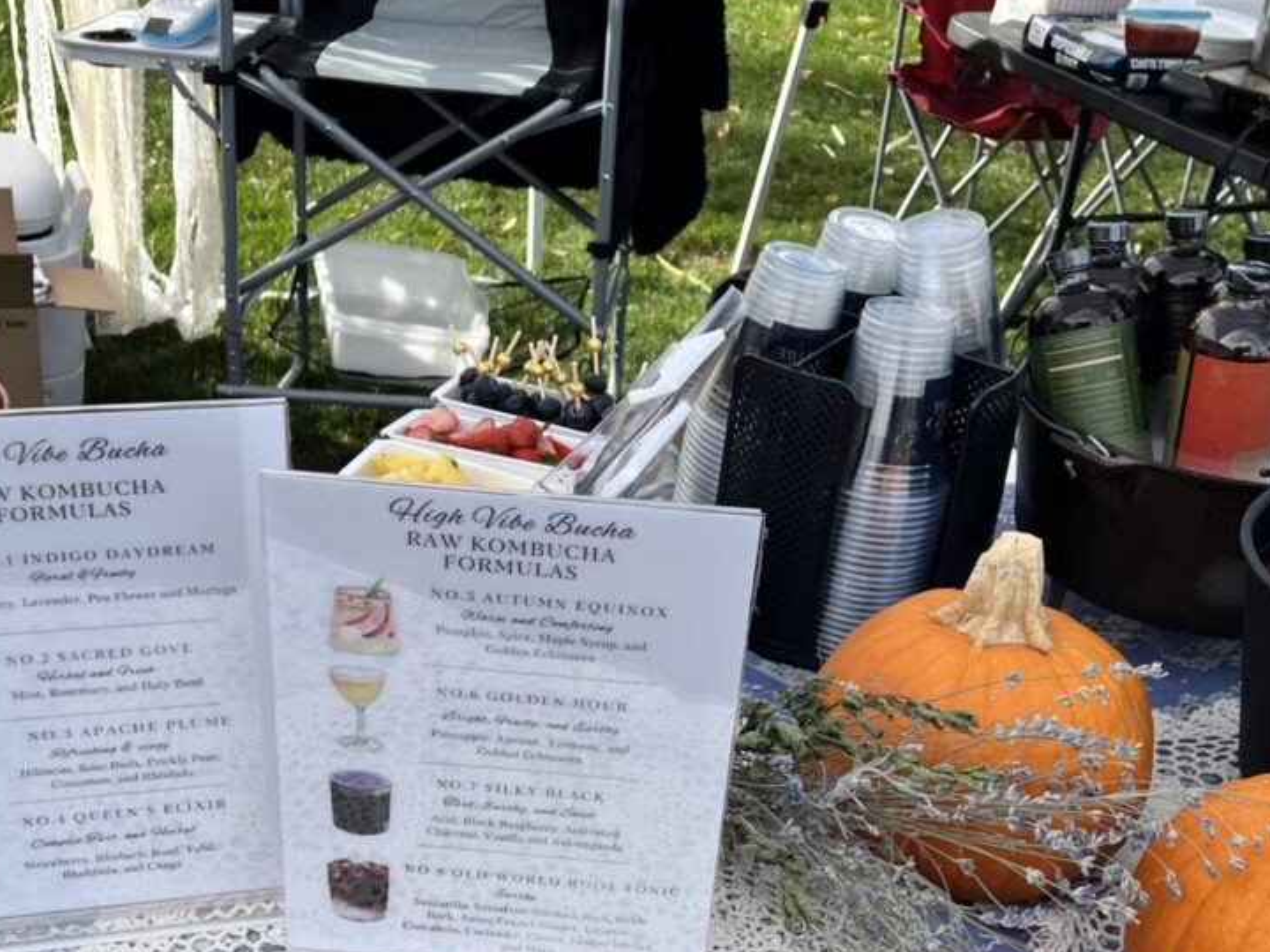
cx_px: 601
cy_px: 740
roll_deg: -2.5
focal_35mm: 52
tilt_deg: -35.4
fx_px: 1908
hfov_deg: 36.8
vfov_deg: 27.6
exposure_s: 1/1511
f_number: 1.5
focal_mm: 5.7
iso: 50
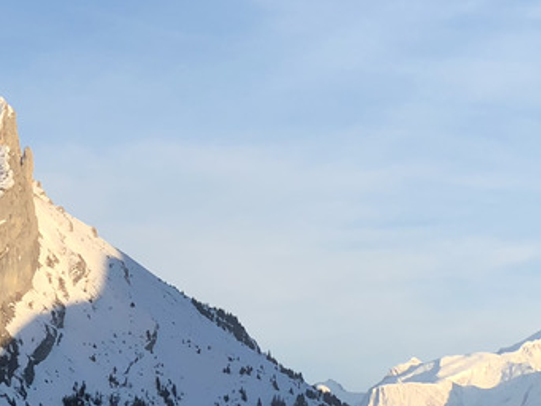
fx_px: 2861
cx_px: 709
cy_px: 382
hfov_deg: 10.6
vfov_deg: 8.1
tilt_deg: +4.2
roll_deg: +1.5
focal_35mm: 183
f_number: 2.4
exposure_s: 1/615
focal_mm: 6
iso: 16
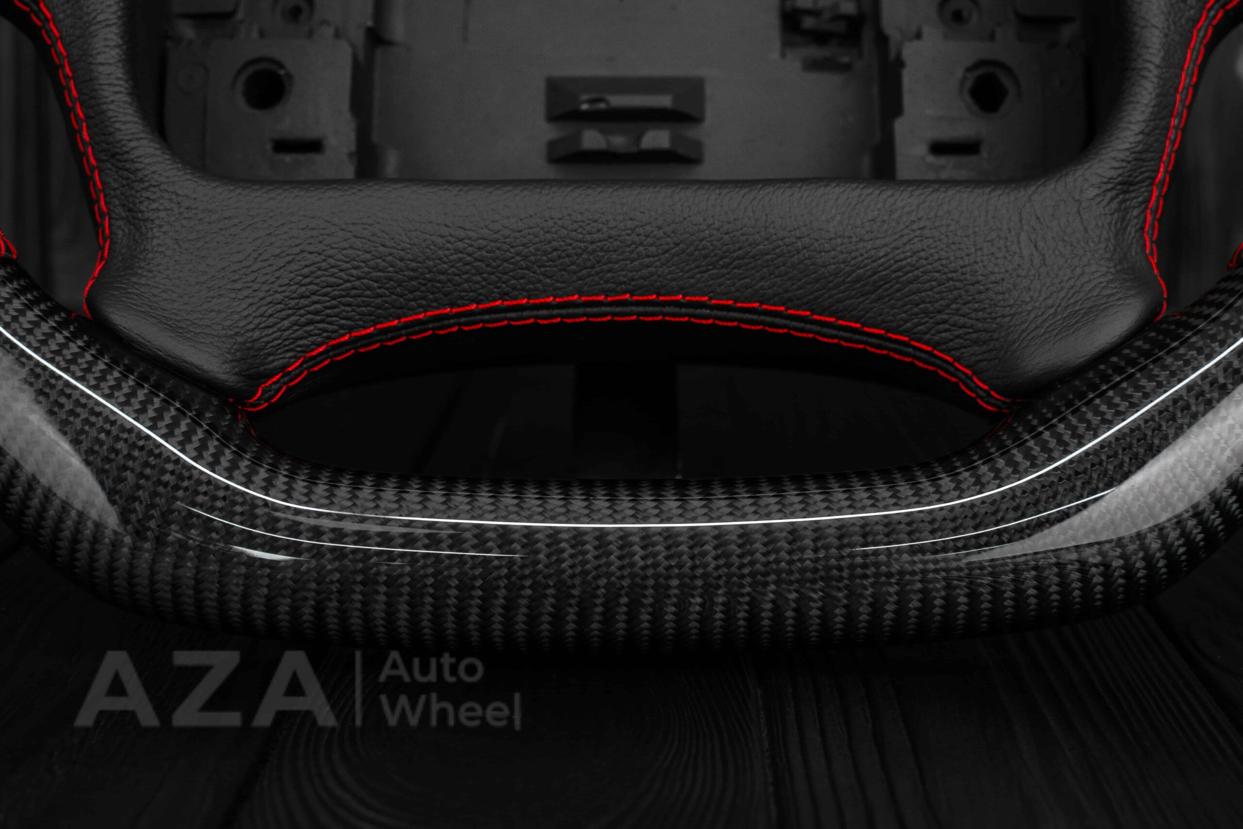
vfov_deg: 25.8
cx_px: 622
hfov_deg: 37.8
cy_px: 414
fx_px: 1813
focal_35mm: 52
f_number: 6.3
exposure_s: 1/125
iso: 500
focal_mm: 35
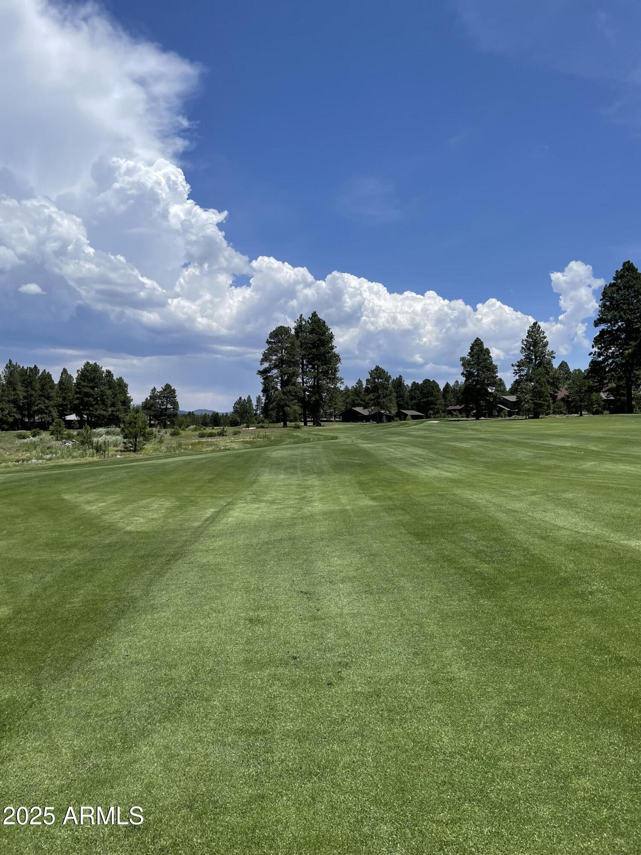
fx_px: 642
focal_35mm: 26
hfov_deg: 53.1
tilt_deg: +0.5
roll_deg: -0.2
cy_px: 428
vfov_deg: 67.3
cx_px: 320
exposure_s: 1/5556
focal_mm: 4.2
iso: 32
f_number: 1.6
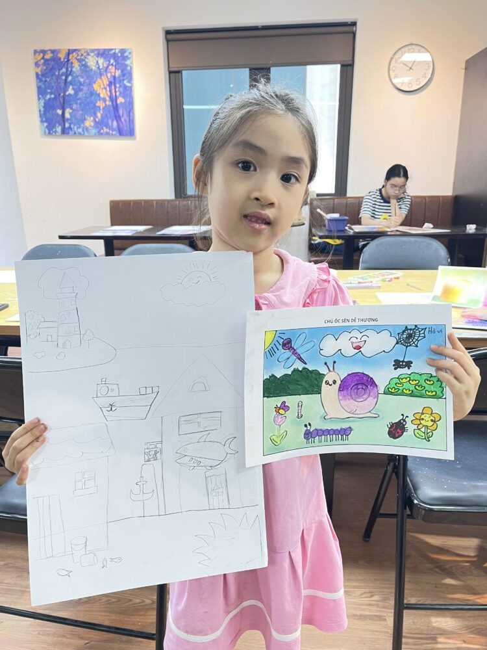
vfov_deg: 69.4
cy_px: 325
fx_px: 469
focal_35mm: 25
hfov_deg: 54.9
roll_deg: +1.6
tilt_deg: -17.6
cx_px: 244
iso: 125
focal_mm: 5.1
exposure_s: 1/62
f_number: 1.6
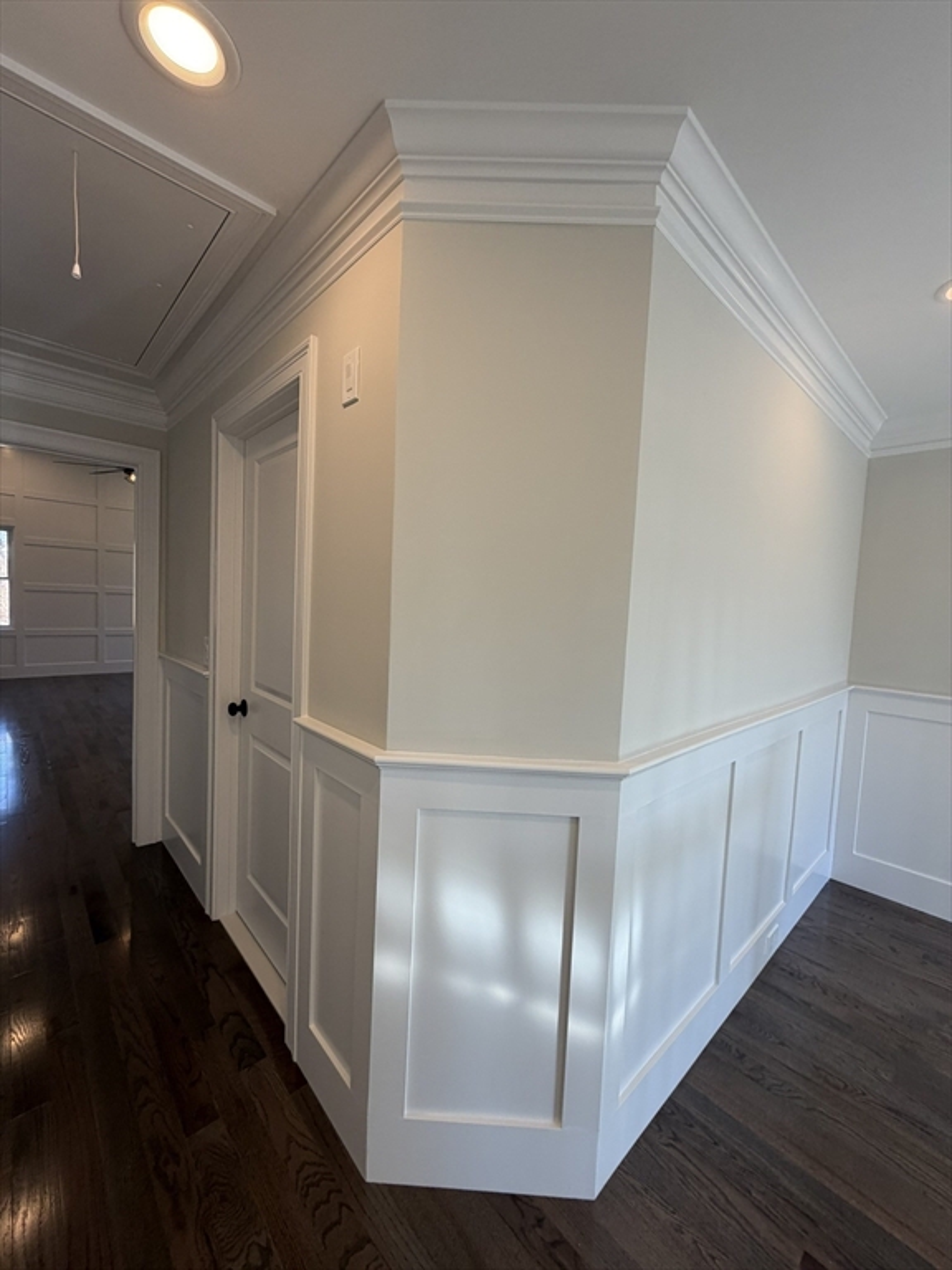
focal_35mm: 14
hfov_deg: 85.7
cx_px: 476
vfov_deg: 102.1
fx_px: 513
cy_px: 635
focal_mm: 2.22
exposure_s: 1/120
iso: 100
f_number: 2.2
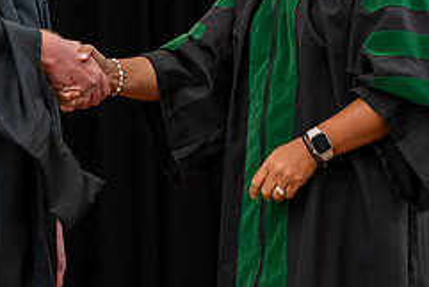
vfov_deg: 6.3
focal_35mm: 219
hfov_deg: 9.3
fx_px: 2611
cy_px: -37
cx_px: 36
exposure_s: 1/200
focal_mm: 91
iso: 1600
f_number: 3.5
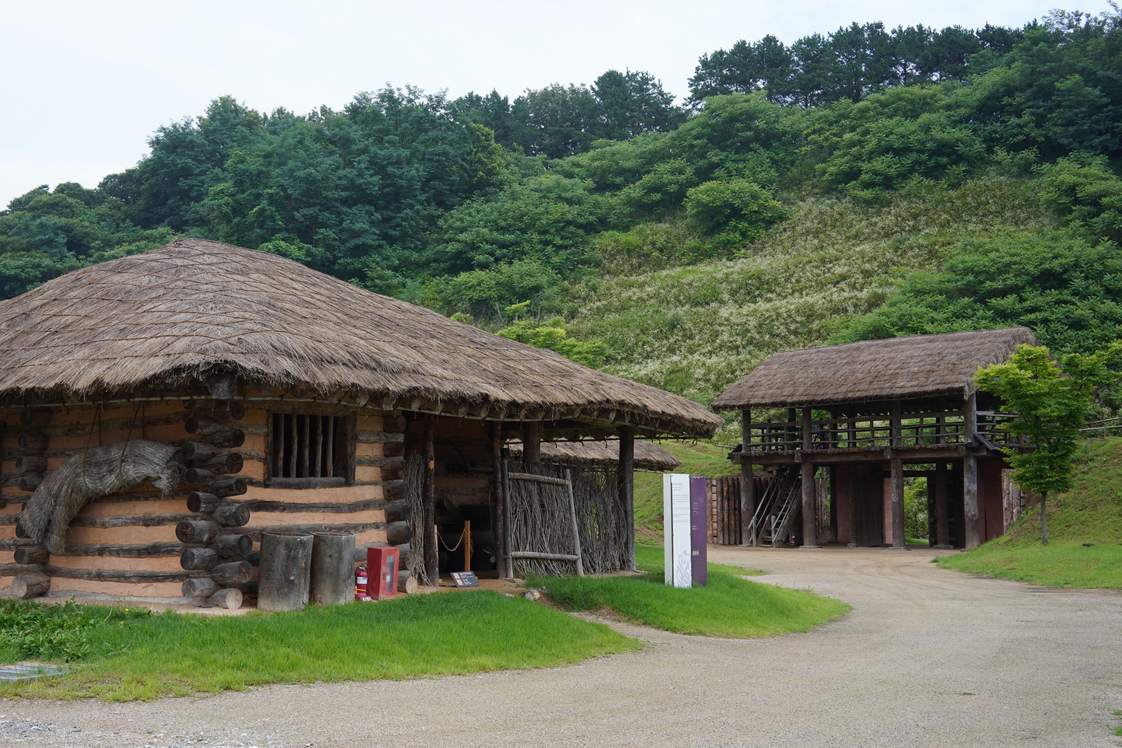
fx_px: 1091
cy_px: 374
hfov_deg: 54.4
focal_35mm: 35
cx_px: 561
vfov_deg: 37.9
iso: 200
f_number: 10
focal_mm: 35
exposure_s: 1/80
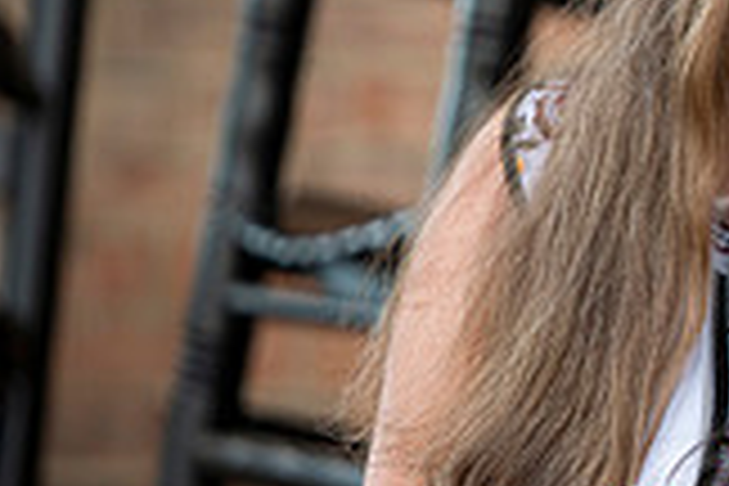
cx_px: 1152
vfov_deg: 2.1
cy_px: 124
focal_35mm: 662
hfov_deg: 3.1
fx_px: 13404
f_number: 2.8
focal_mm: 185
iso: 200
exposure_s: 1/250
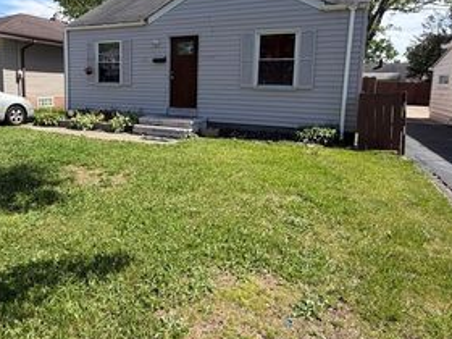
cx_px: 179
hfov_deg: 68.6
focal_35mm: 25
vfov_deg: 54.1
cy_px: 122
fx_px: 326
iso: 40
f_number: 2.2
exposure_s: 1/770
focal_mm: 2.22
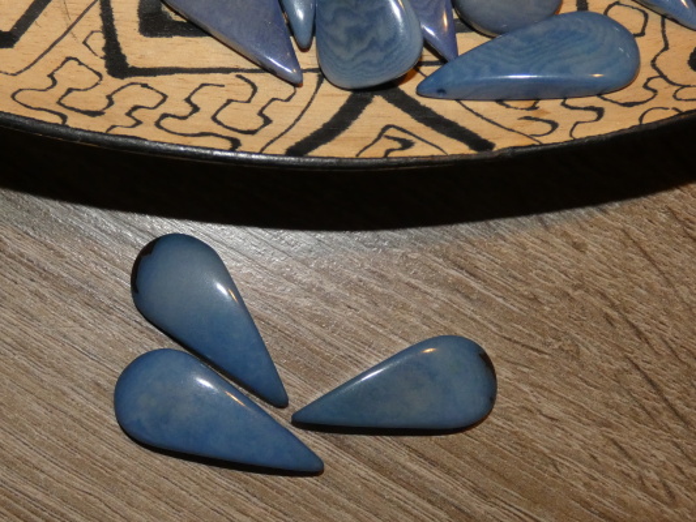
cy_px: 261
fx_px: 1066
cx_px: 348
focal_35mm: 53
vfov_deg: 27.5
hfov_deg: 36.2
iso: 500
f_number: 3.9
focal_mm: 9.5
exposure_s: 1/125
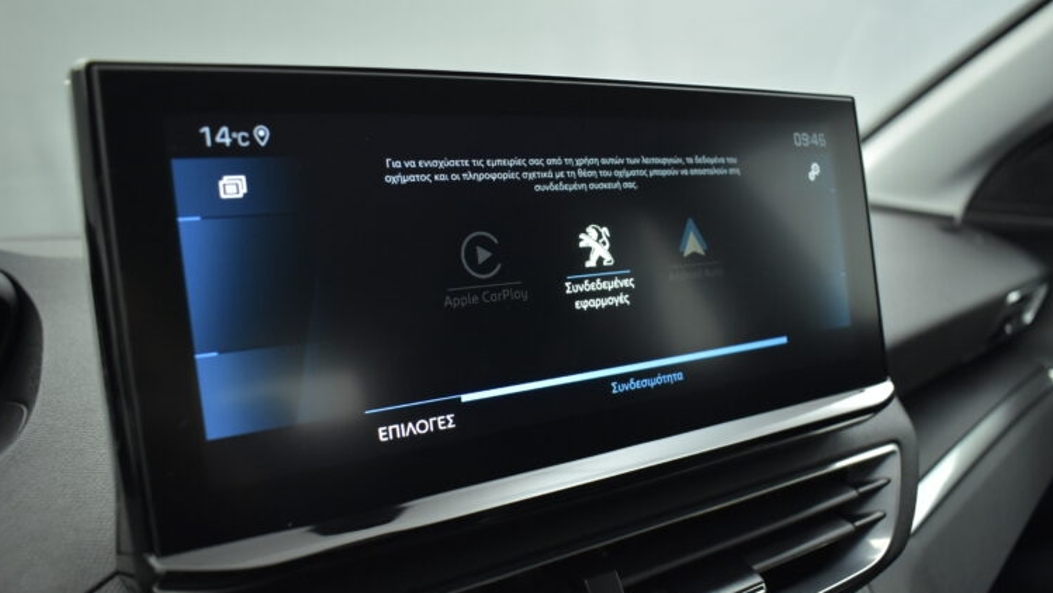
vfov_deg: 40.2
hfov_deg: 66.0
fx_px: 810
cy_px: 334
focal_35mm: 29
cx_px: 523
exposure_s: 1/60
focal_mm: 18
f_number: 3.5
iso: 1600
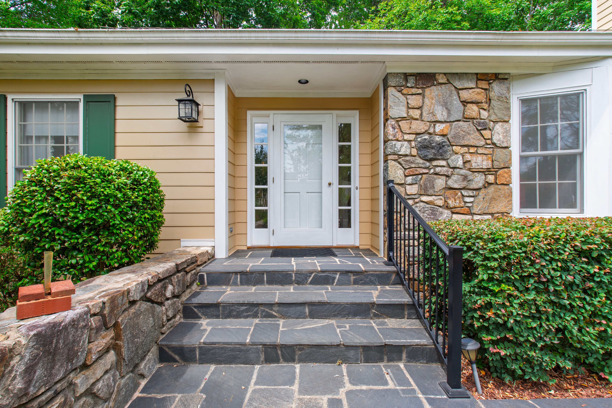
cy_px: 204
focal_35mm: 15
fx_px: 255
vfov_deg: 77.3
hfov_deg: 100.4
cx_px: 306
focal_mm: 10
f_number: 8
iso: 100
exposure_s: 1/80
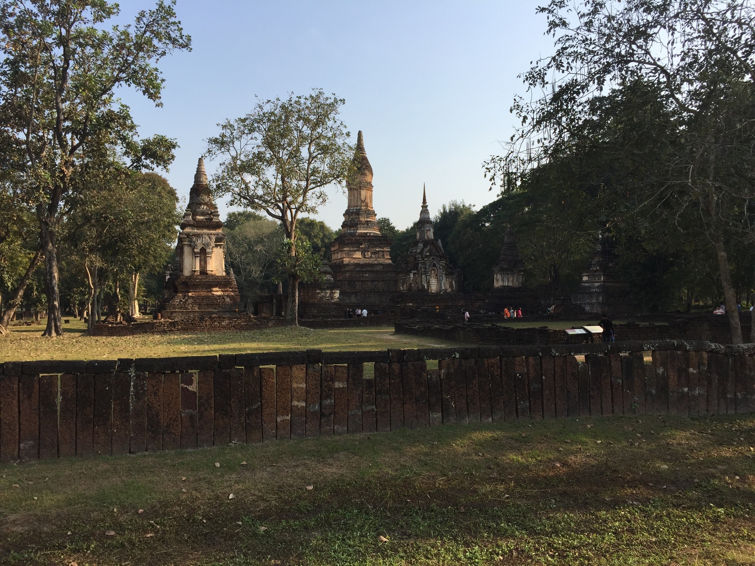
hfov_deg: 61.7
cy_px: 283
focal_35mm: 29
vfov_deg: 48.2
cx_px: 378
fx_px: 633
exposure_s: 1/1319
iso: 32
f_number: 2.2
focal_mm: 4.15
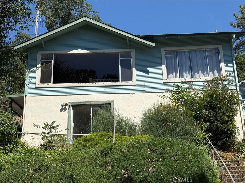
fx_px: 340
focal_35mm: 48
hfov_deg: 39.7
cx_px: 122
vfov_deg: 30.3
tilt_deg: +20.0
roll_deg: +1.4
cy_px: 92
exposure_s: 1/7874
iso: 100
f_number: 1.78
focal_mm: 6.76
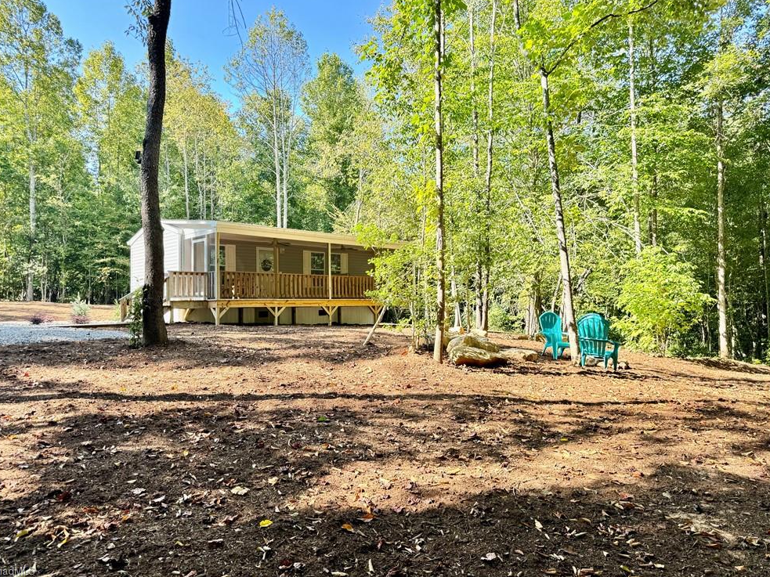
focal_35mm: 25
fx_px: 556
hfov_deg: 69.4
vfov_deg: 54.9
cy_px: 278
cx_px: 380
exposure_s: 1/181
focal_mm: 6.76
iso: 80
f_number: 1.78
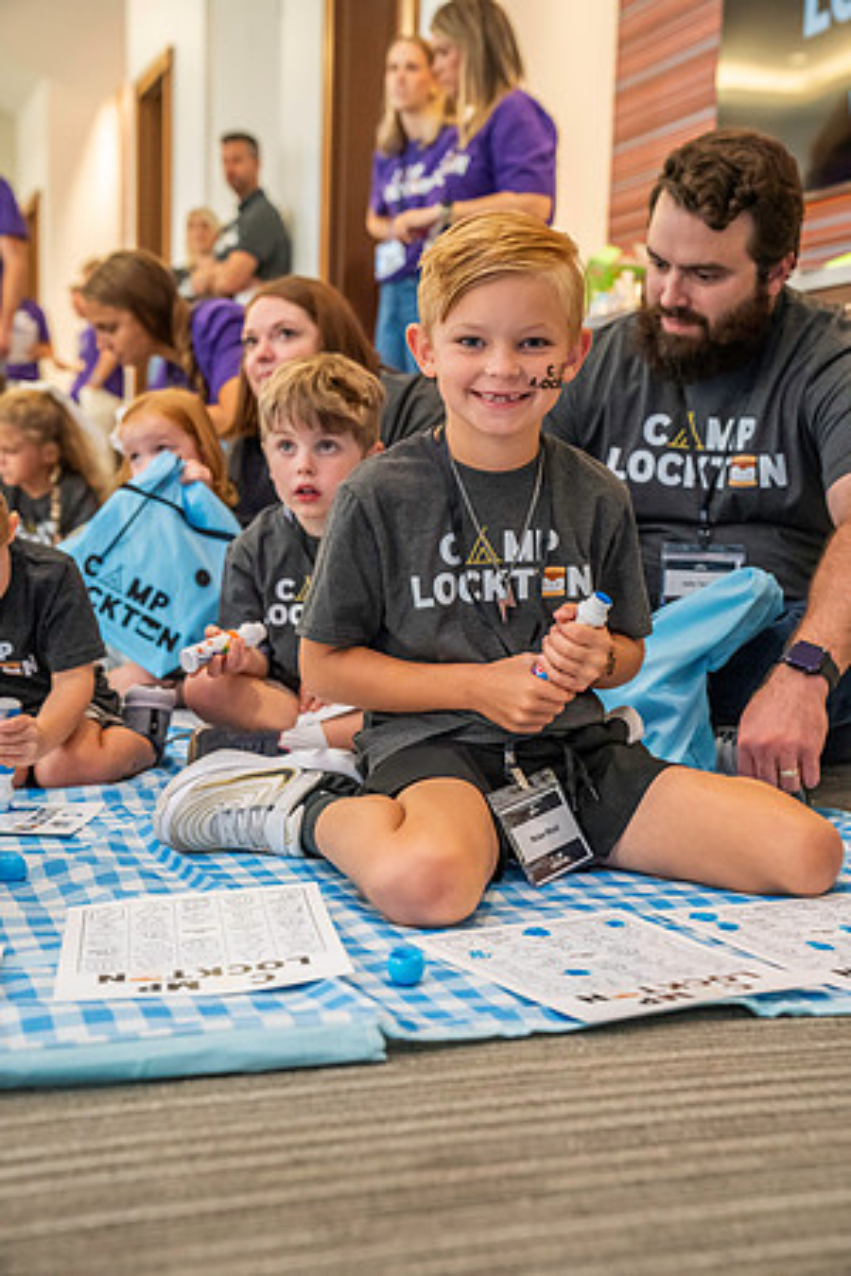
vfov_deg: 39.6
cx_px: 426
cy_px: 638
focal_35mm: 50
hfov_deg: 27.0
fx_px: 1773
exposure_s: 1/160
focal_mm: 50
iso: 5000
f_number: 4
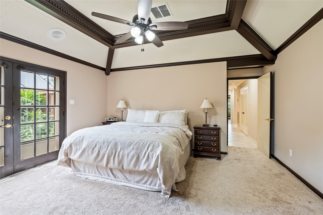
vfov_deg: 77.2
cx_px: 162
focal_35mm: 15
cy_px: 108
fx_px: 134
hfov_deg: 100.4
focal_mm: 15
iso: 125
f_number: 6.3
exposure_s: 1/2.5
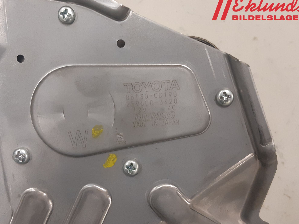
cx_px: 150
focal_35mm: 27
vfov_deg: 51.4
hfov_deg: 65.3
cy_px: 111
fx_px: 233
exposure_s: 1/50
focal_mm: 3.93
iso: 200
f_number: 1.7
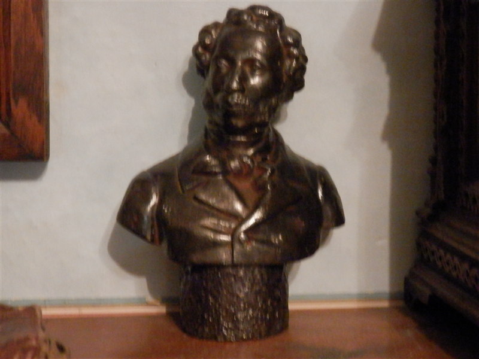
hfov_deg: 29.4
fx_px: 913
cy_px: 180
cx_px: 240
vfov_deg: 22.3
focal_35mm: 66
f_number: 4.4
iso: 800
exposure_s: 1/4
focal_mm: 11.9
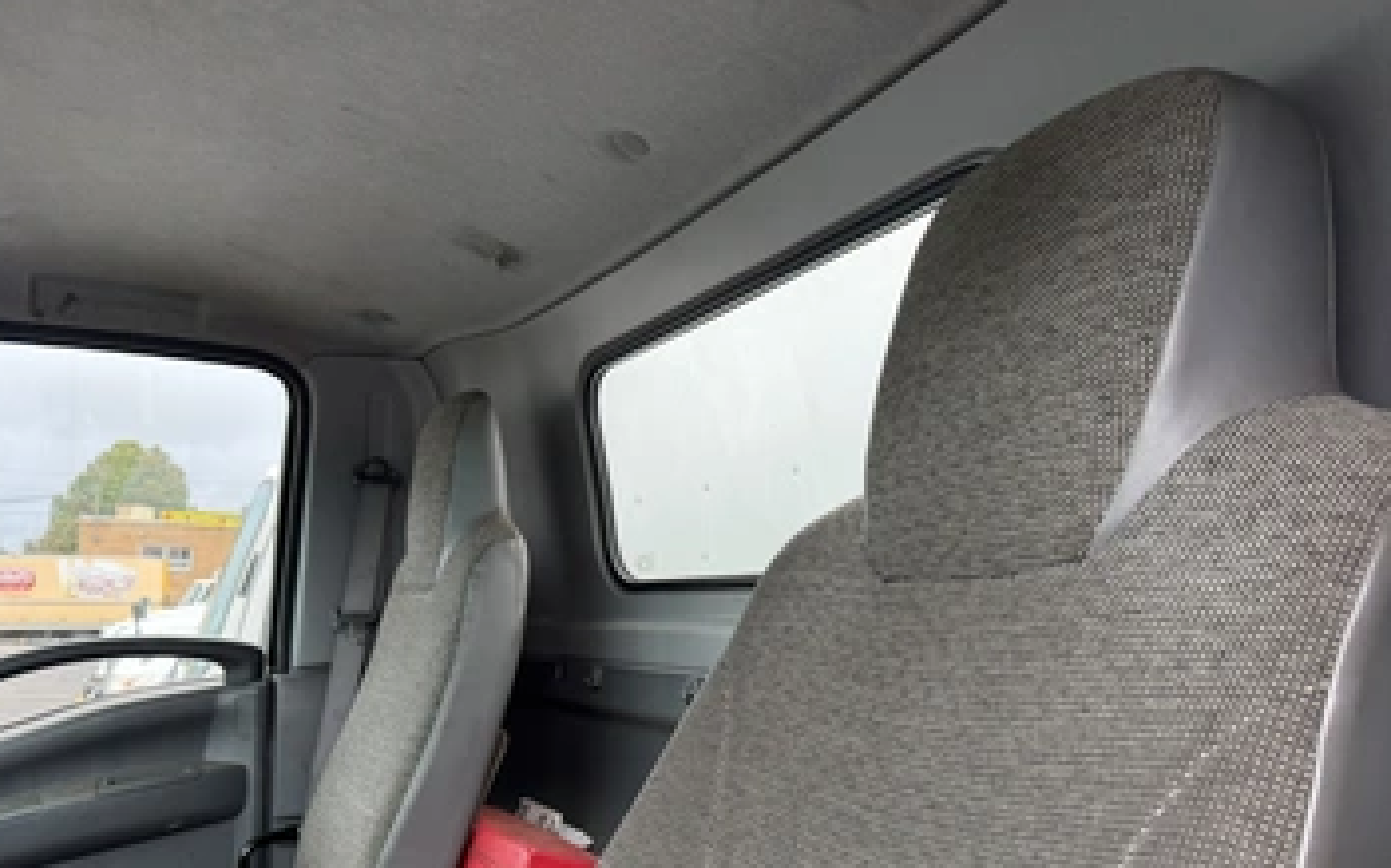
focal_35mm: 29
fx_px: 1099
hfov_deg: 64.6
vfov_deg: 42.5
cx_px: 638
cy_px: 575
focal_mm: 6.76
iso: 80
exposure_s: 1/141
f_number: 1.78
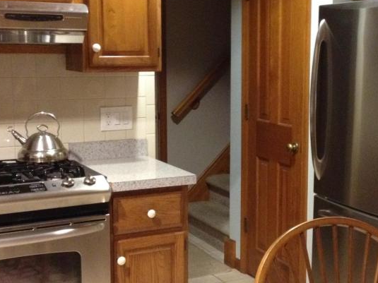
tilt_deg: -8.4
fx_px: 731
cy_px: 136
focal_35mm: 67
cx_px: 238
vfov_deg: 21.9
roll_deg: -0.2
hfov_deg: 28.9
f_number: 2.4
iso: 400
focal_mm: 4.28
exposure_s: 1/15
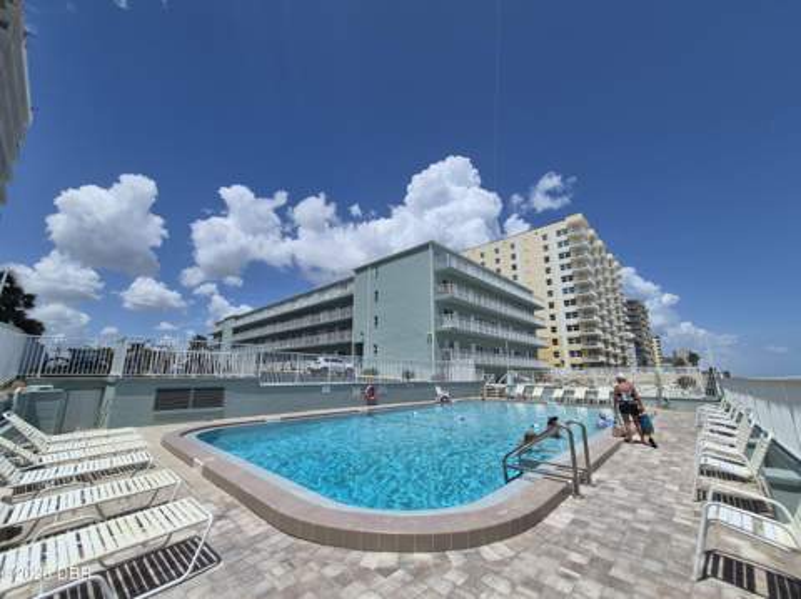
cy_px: 300
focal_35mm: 13
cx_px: 400
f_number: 2.2
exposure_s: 1/3816
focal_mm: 1.74
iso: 40
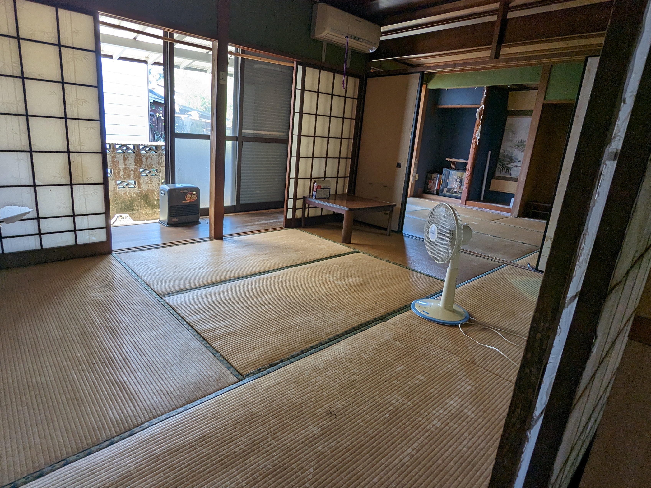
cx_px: 291
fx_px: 357
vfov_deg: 68.6
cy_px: 231
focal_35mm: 19
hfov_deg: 84.4
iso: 53
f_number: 2.2
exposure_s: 1/40
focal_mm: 2.35
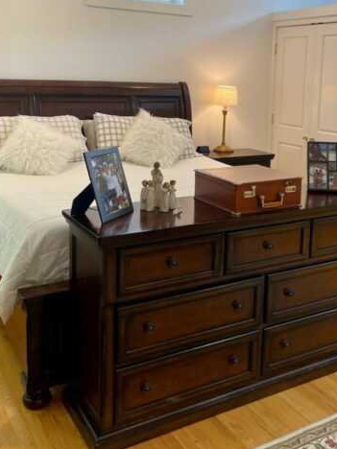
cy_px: 161
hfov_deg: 34.8
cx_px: 226
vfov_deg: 45.3
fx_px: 532
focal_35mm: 41
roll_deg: -1.9
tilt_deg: -7.8
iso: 100
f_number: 1.6
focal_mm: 5.1
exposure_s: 1/120
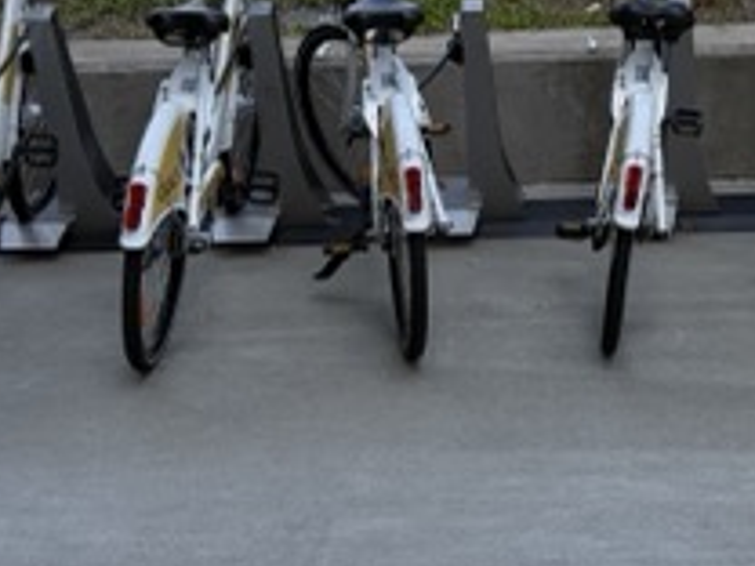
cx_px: 639
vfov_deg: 17.9
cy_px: -22
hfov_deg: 23.9
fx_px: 1745
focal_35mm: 80
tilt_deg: -7.7
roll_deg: +1.1
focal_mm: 5.96
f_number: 1.6
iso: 50
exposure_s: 1/1517
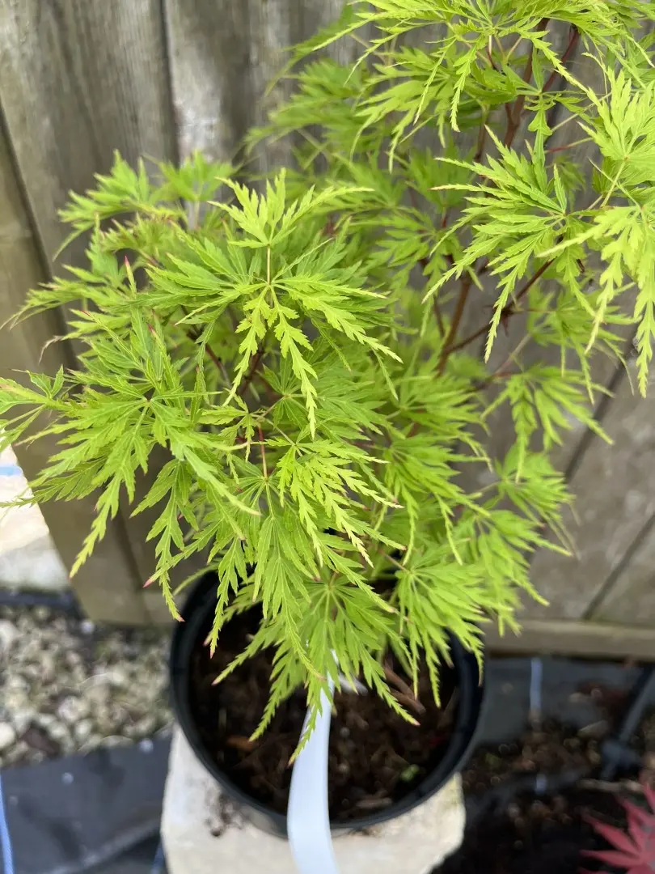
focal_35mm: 26
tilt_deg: -47.0
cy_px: 437
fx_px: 656
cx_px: 328
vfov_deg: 67.3
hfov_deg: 53.1
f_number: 1.6
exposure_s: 1/329
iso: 50
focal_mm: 5.1
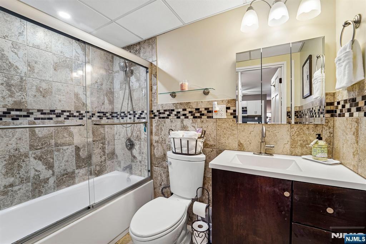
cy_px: 122
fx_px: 142
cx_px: 183
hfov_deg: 104.3
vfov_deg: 81.2
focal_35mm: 14
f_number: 8
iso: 400
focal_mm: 14
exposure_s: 1/15
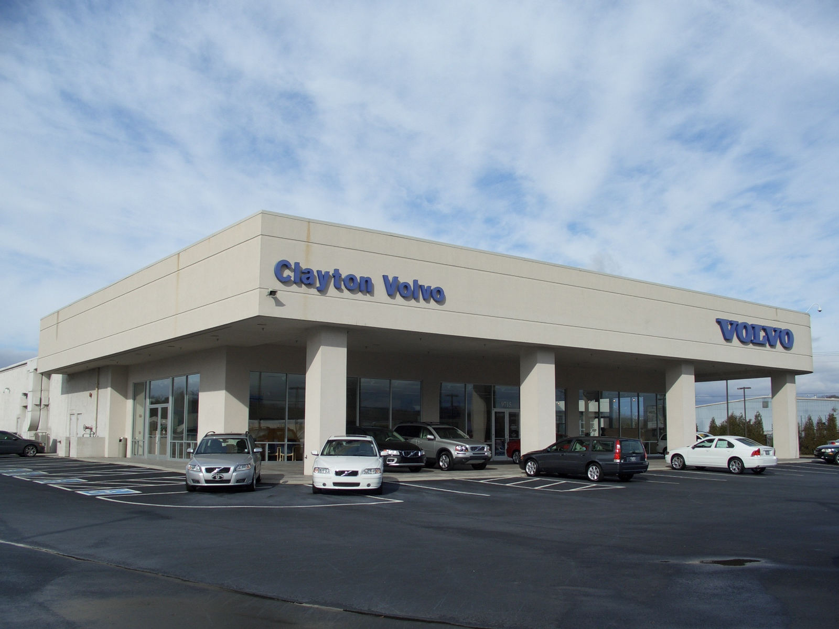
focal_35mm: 33
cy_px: 314
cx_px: 420
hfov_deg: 55.4
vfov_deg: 42.9
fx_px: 800
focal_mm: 7.1
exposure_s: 1/800
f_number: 4.5
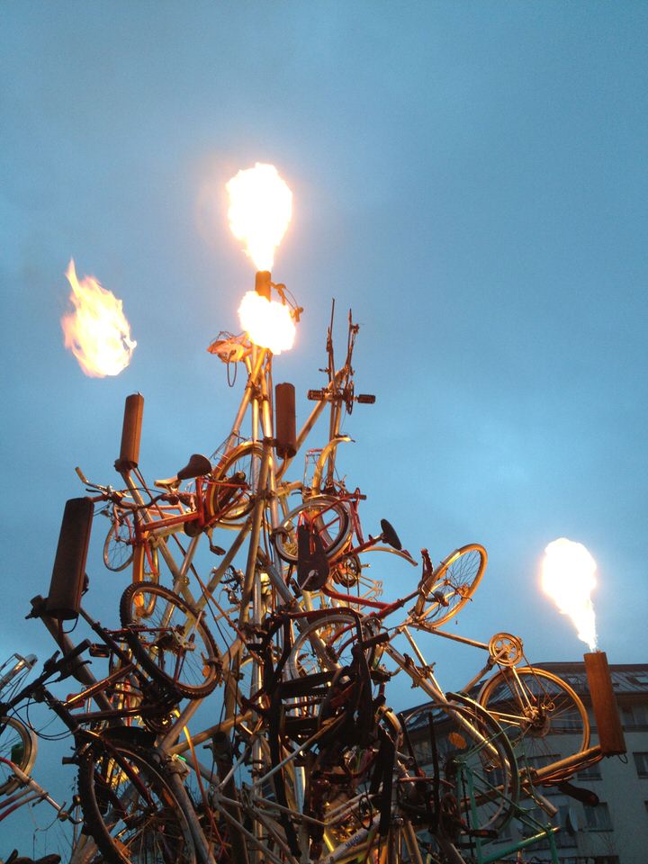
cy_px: 432
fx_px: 874
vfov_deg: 52.6
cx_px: 324
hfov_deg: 40.7
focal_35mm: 35
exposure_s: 1/20
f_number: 2.4
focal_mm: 4.28
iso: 64
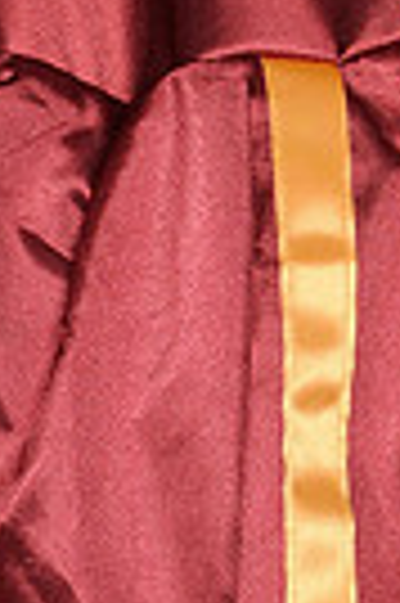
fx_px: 9357
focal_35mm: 560
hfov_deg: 2.4
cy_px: -378
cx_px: 470
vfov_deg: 3.7
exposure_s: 1/200
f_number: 9
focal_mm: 86
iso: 250
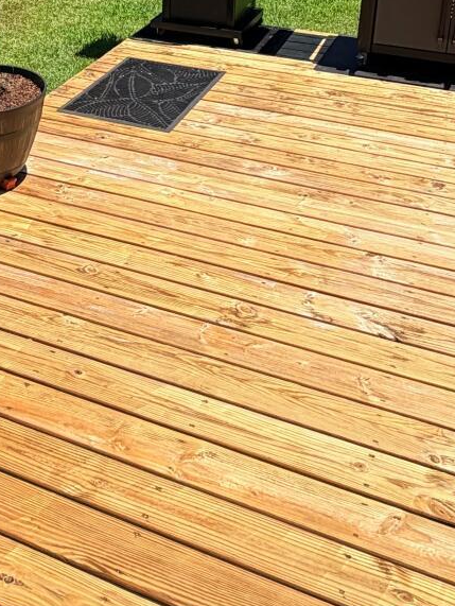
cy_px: 47
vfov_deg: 36.2
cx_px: 88
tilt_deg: -17.7
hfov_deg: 29.0
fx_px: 858
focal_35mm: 49
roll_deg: +0.0
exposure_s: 1/876
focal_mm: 2.22
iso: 20
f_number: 2.2
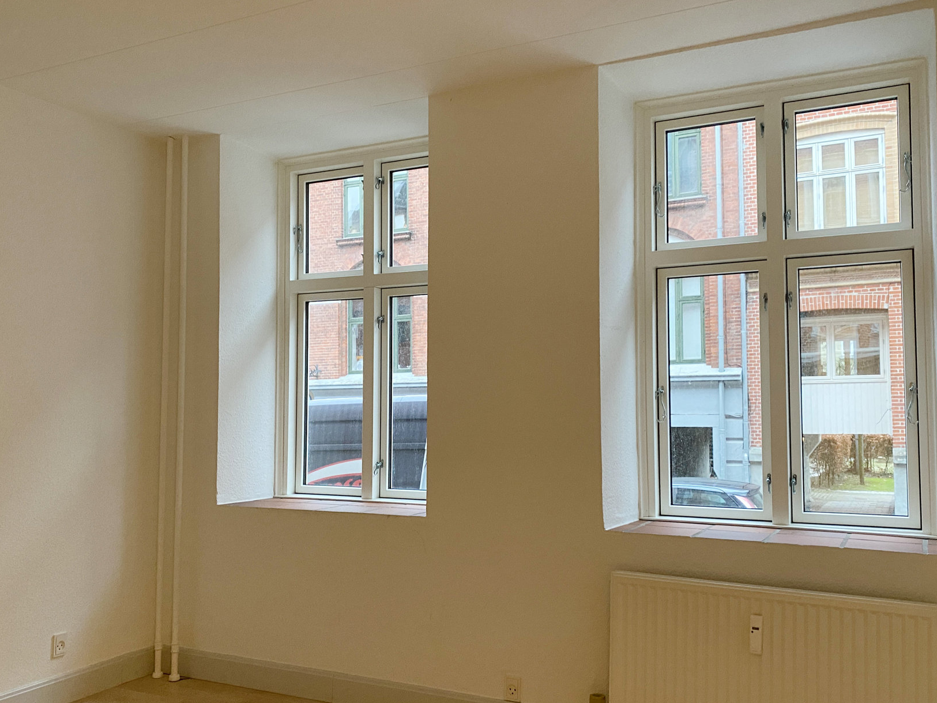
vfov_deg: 44.1
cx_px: 451
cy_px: 379
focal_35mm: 32
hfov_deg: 56.8
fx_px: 866
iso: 320
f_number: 1.8
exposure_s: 1/50
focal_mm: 4.25
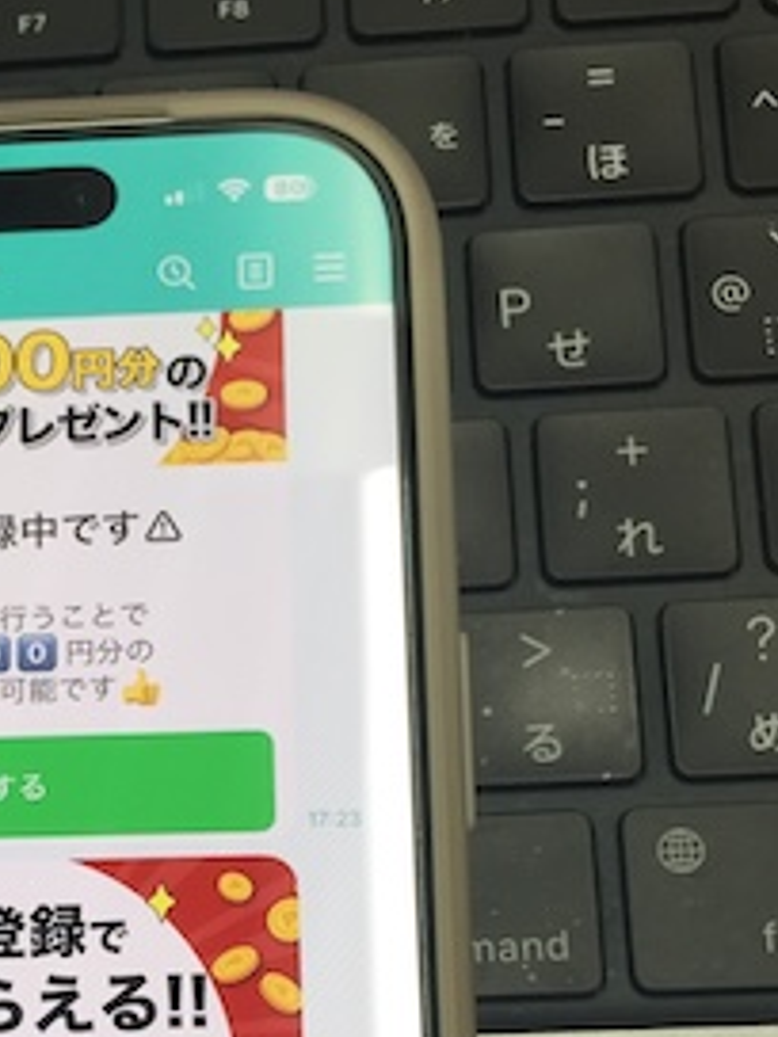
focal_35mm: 71
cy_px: 989
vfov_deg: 26.2
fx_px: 2128
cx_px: 61
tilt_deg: -74.7
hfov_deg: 20.3
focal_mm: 4.15
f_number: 2.2
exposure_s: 1/100
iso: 40
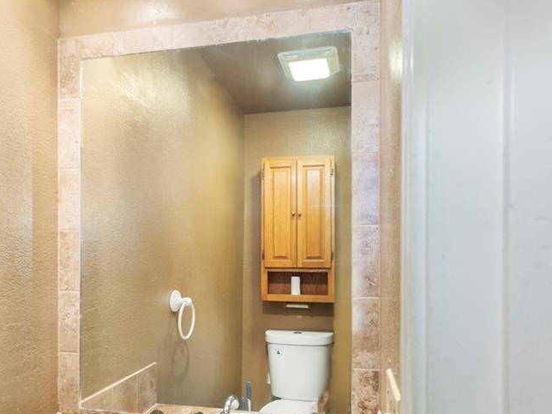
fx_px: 415
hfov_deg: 67.2
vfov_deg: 51.8
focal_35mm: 26
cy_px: 284
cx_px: 257
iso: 200
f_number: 10
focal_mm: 17
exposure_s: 8
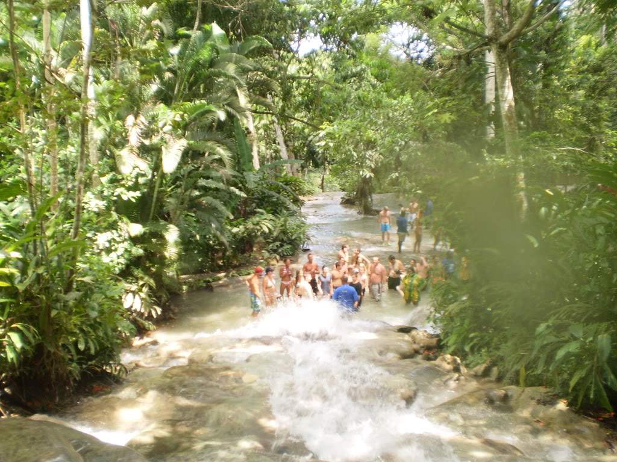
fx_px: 642
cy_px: 231
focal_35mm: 36
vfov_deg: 39.7
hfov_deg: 51.4
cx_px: 308
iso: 64
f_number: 3.1
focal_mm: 6.3
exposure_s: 1/40
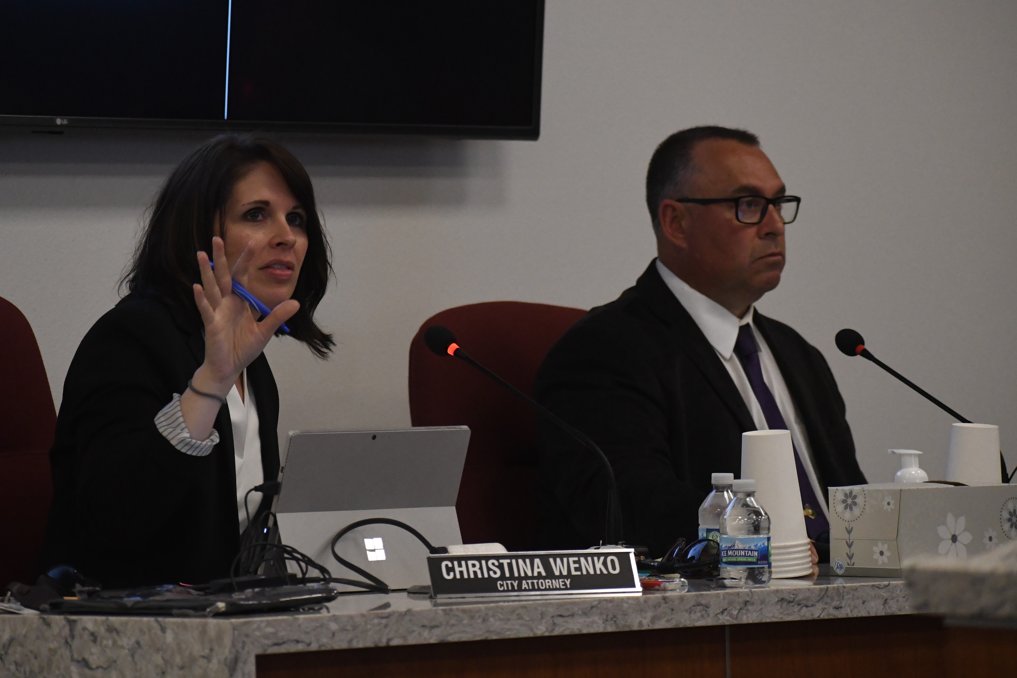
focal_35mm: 183
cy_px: 339
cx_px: 508
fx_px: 5169
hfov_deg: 11.2
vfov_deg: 7.5
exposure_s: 1/200
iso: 4500
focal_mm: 122
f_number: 4.8
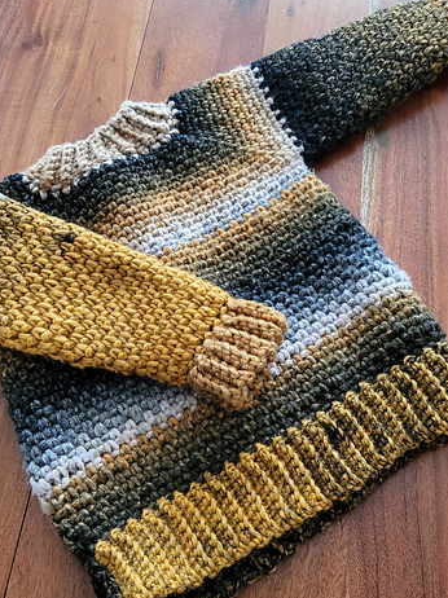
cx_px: 239
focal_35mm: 36
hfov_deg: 39.6
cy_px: 317
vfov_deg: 51.3
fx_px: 622
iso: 400
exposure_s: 1/40
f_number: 1.8
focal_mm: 5.4
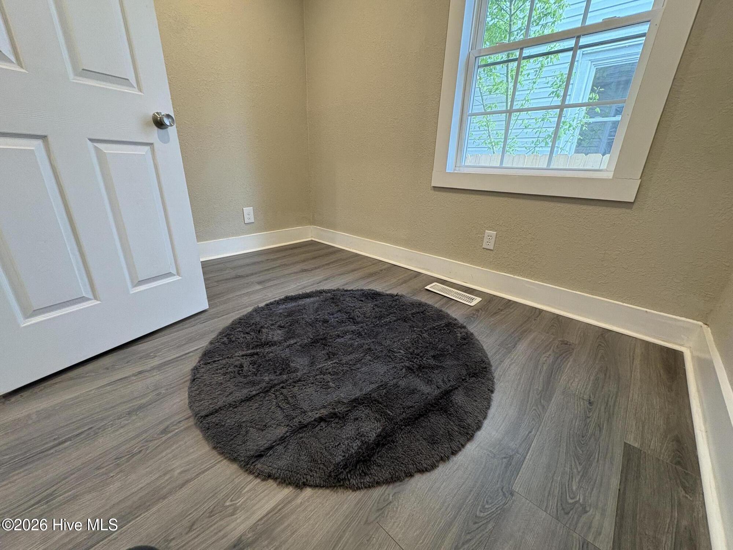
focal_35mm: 14
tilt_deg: -21.4
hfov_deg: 102.1
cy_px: 275
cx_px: 366
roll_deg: -1.4
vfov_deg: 85.7
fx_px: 296
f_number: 2.2
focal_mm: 2.22
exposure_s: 1/60
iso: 250
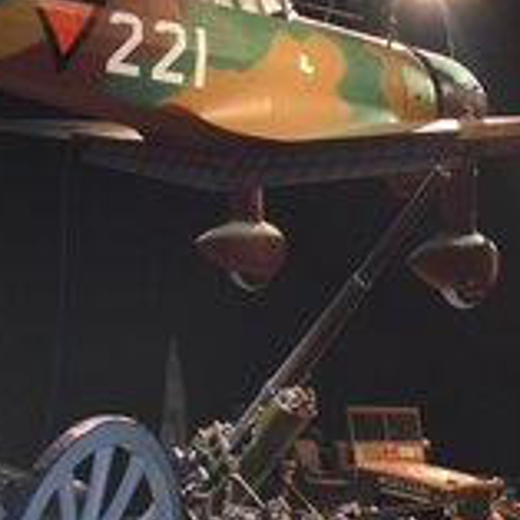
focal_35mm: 94
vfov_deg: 18.4
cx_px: 268
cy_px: 194
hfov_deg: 18.5
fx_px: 1599
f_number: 4.2
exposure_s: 1/15
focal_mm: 29
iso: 3200
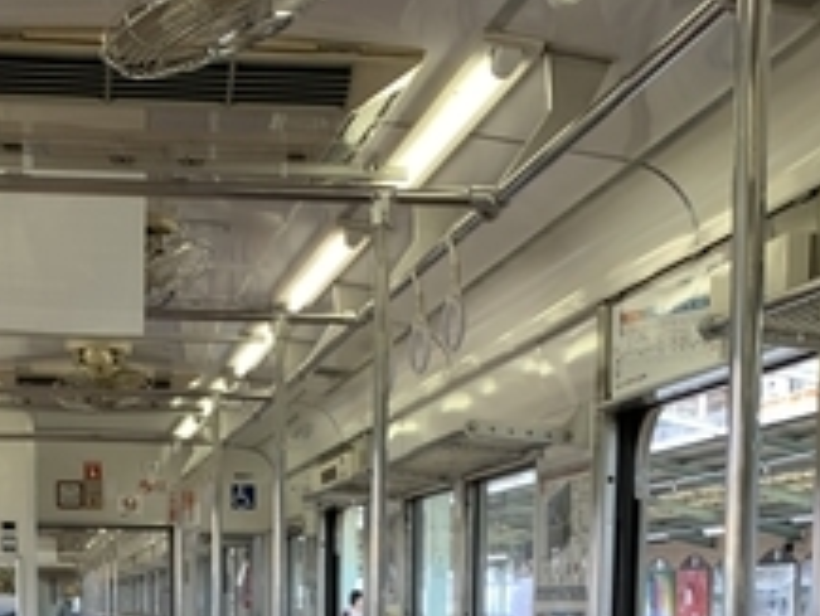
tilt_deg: -6.8
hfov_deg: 26.9
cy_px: 824
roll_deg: -1.2
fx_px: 1707
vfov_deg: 18.8
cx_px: 291
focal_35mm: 72
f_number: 1.8
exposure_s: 1/62
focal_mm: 4.25
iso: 25
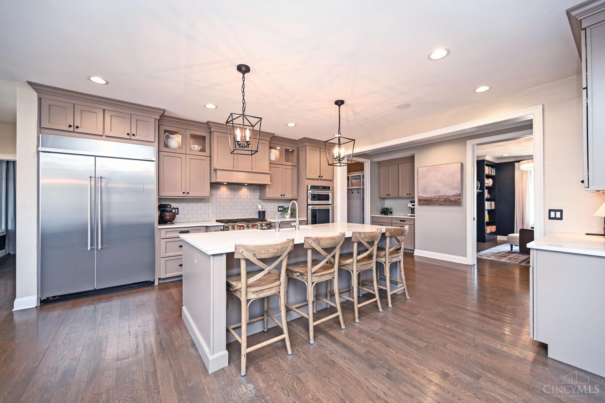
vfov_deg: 81.2
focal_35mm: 14
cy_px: 202
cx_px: 302
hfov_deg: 104.3
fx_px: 235
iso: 560
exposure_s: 1/60
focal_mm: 14
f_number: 4
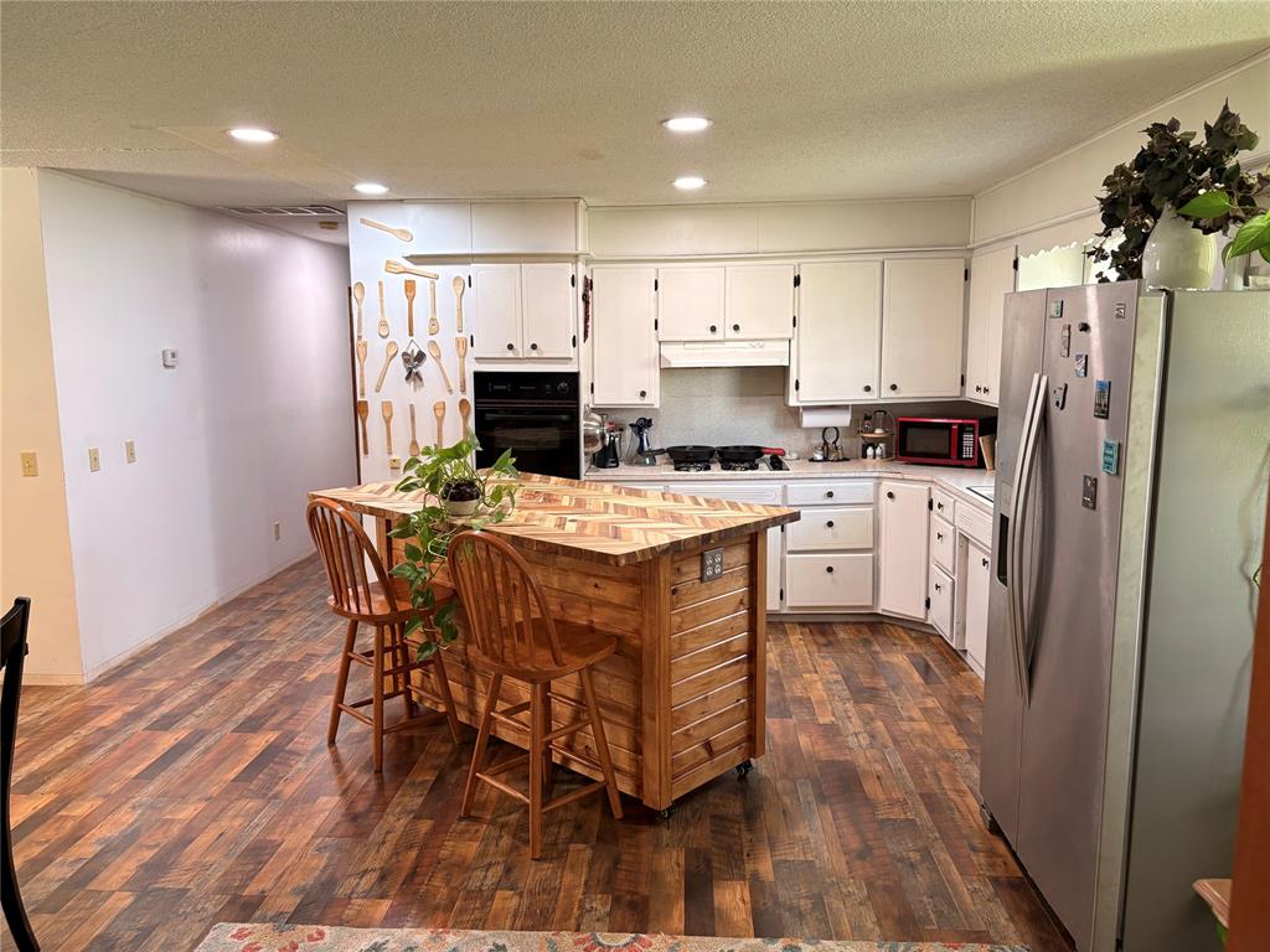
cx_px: 635
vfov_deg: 53.1
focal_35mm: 26
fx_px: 954
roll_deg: +0.4
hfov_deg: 67.3
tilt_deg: -7.8
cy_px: 476
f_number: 1.6
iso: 125
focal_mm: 5.96
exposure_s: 1/60
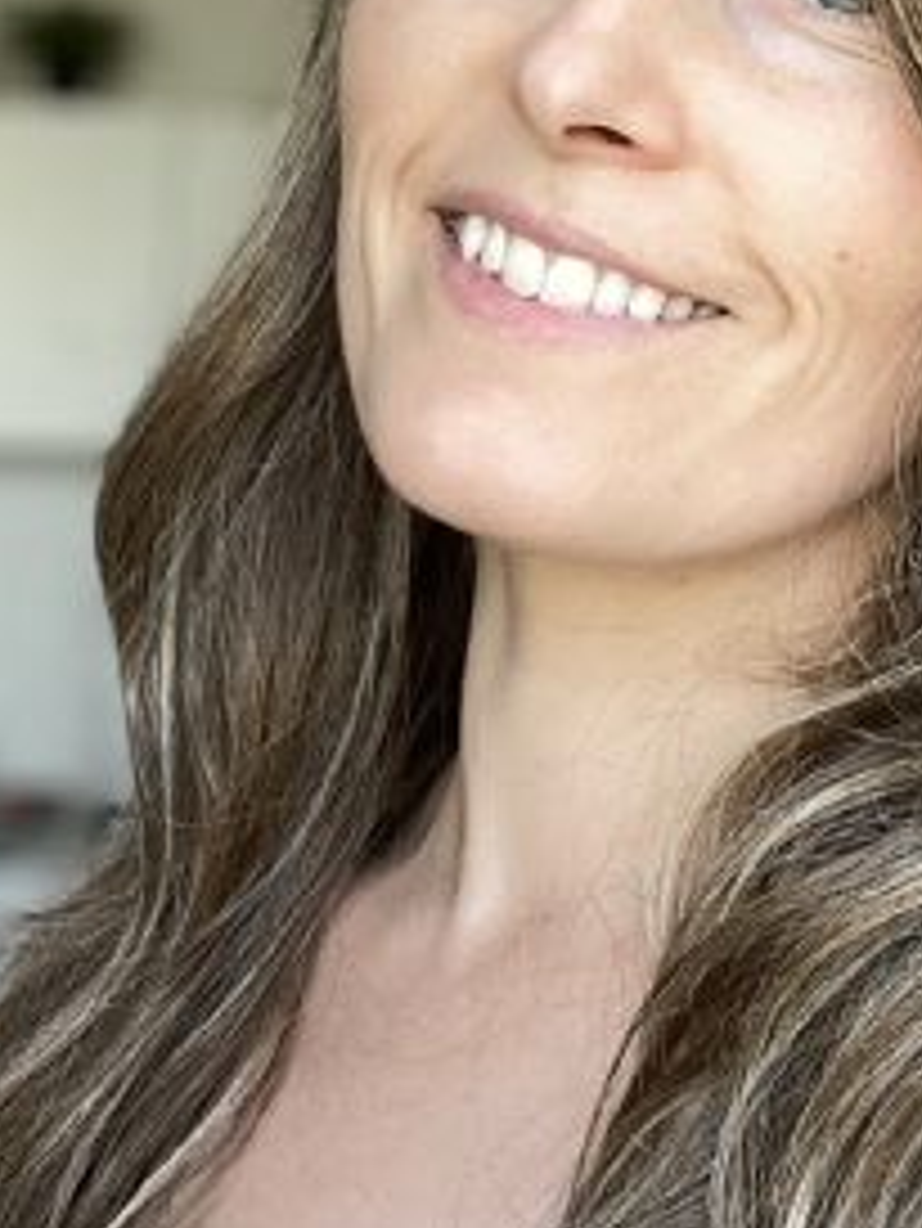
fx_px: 2342
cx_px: 756
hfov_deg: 21.9
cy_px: 373
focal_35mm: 66
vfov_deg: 29.1
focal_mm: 2.71
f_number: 2.2
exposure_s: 1/121
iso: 80
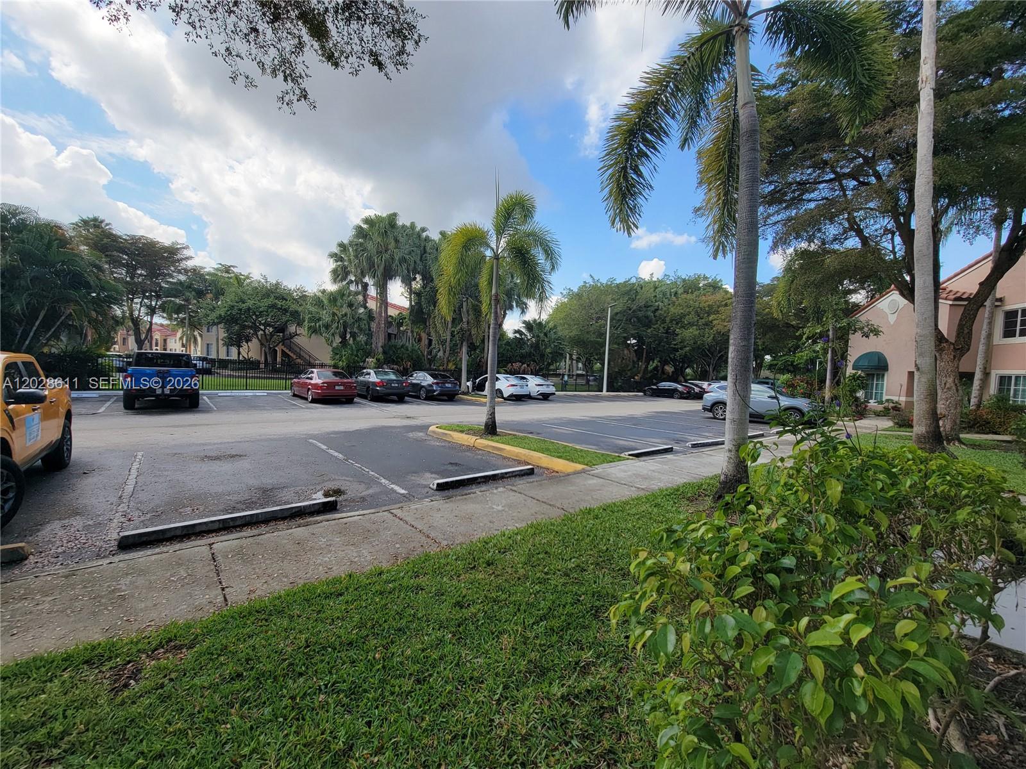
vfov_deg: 89.9
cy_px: 384
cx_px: 513
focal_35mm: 13
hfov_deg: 106.2
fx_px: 385
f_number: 2.2
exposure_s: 1/897
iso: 50
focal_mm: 2.2
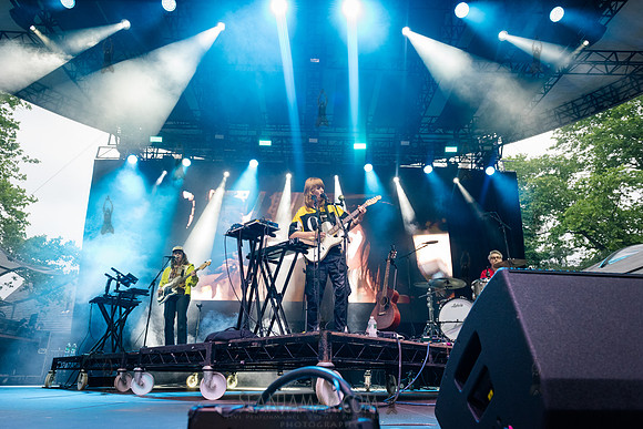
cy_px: 214
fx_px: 436
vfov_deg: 52.4
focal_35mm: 24
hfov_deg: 72.8
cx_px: 322
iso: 3200
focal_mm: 24
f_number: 4.5
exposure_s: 1/250
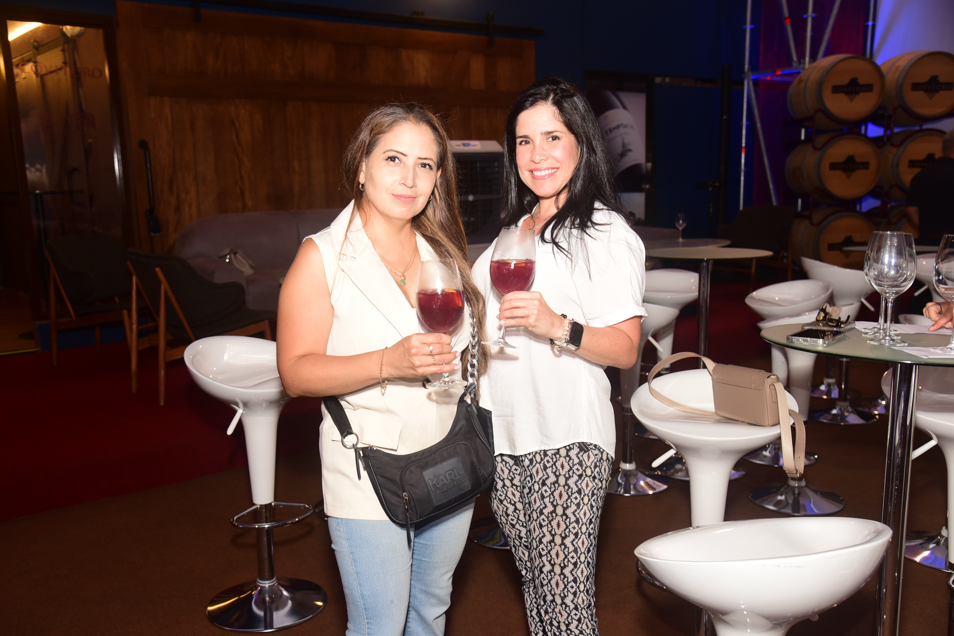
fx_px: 901
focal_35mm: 34
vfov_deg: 38.9
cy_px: 318
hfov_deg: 55.8
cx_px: 477
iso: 800
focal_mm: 34
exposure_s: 1/125
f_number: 5
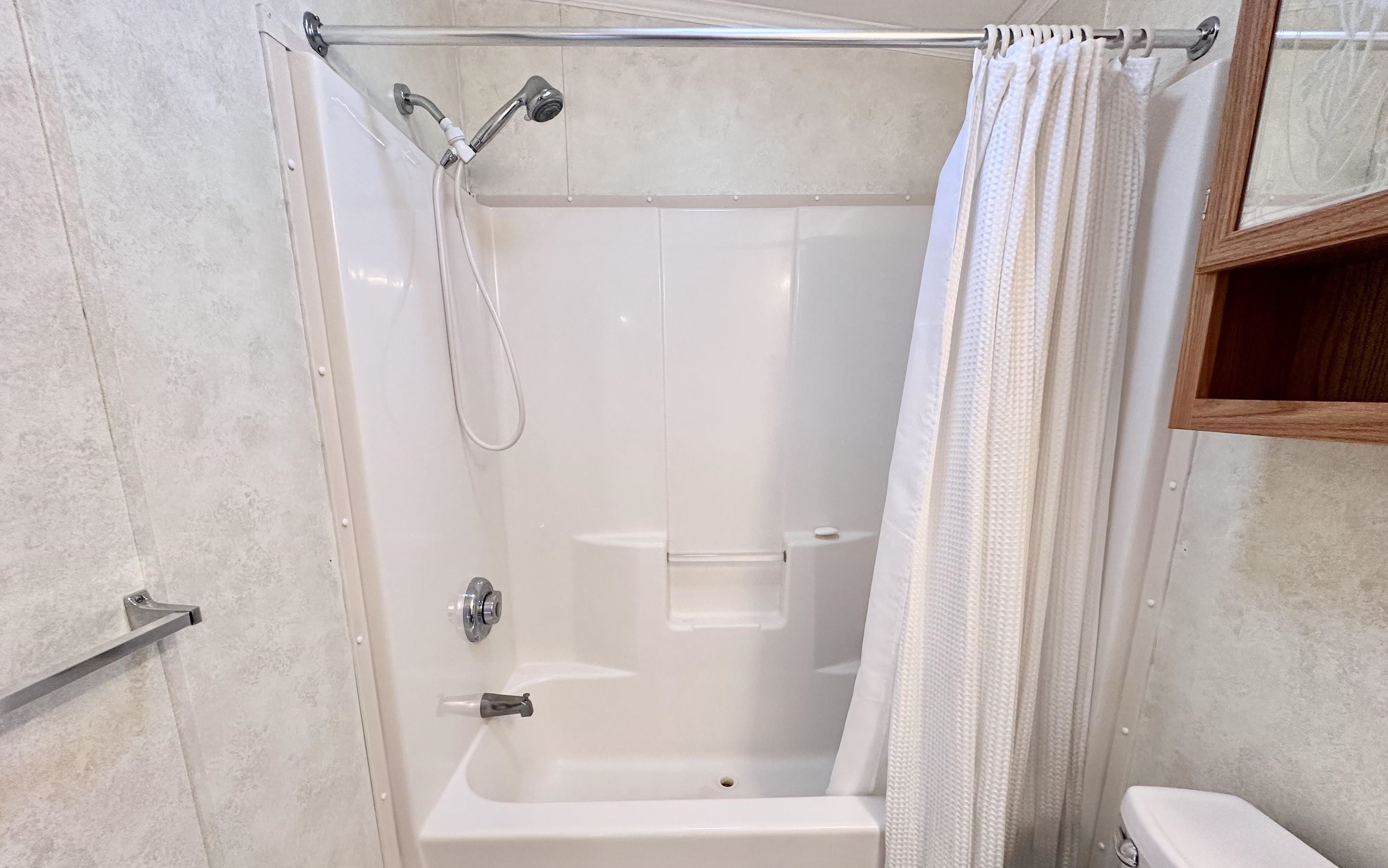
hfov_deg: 101.5
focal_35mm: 15
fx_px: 567
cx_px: 694
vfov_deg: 74.1
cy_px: 514
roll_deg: +0.0
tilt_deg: -12.7
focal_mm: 2.22
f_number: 2.2
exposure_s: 1/120
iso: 200
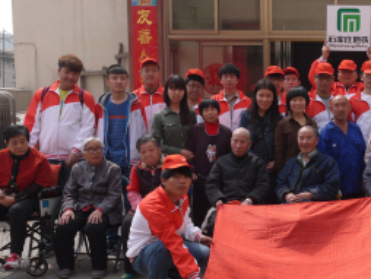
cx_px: 327
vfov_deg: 24.8
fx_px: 633
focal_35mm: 59
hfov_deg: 31.3
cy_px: 176
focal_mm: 15
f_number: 7.1
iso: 160
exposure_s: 1/400
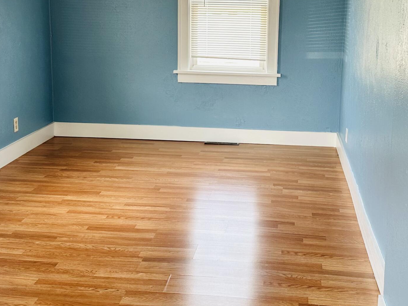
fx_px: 613
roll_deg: -1.5
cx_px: 246
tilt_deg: -10.0
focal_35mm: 52
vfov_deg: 27.9
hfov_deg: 36.7
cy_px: 108
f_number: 1.78
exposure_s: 1/130
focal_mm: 6.86
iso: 100
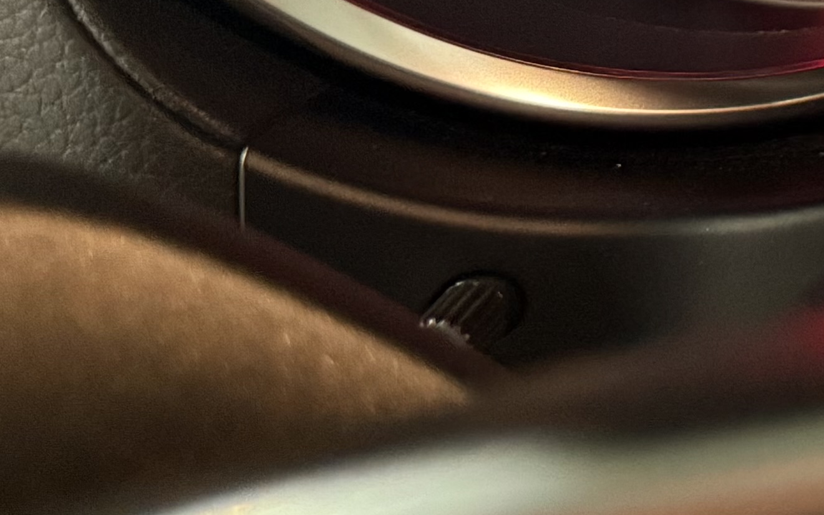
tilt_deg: -22.3
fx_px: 2471
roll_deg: -3.2
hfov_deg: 16.0
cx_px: 1501
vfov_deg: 11.3
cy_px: -338
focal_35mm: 110
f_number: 1.78
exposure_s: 1/30
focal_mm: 6.76
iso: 1000
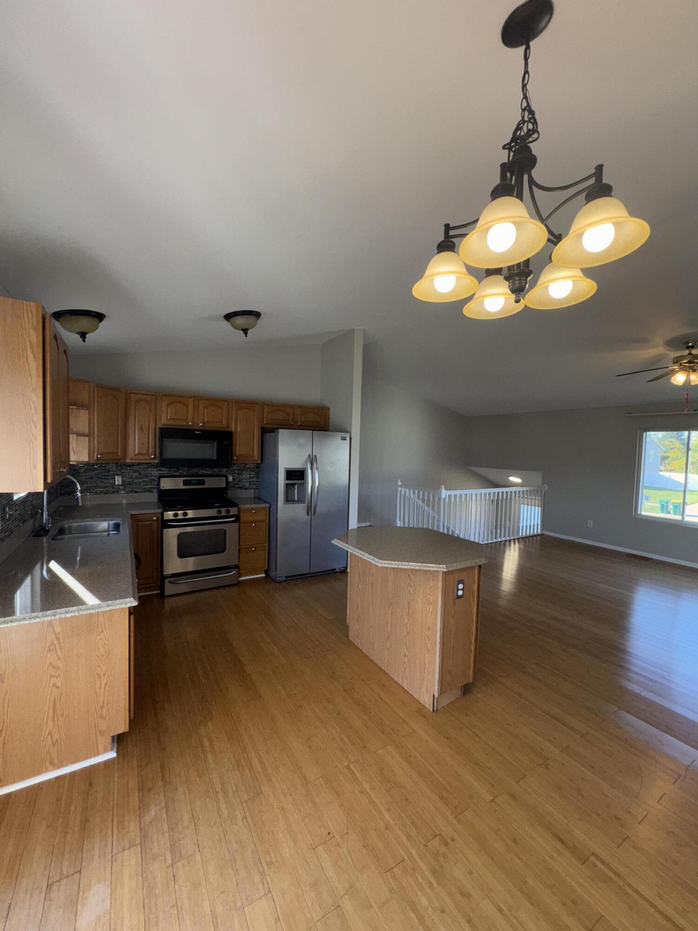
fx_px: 376
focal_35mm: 14
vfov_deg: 102.1
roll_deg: -1.5
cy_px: 466
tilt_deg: -2.9
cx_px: 349
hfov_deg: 85.7
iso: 32
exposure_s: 1/122
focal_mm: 2.22
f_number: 2.2
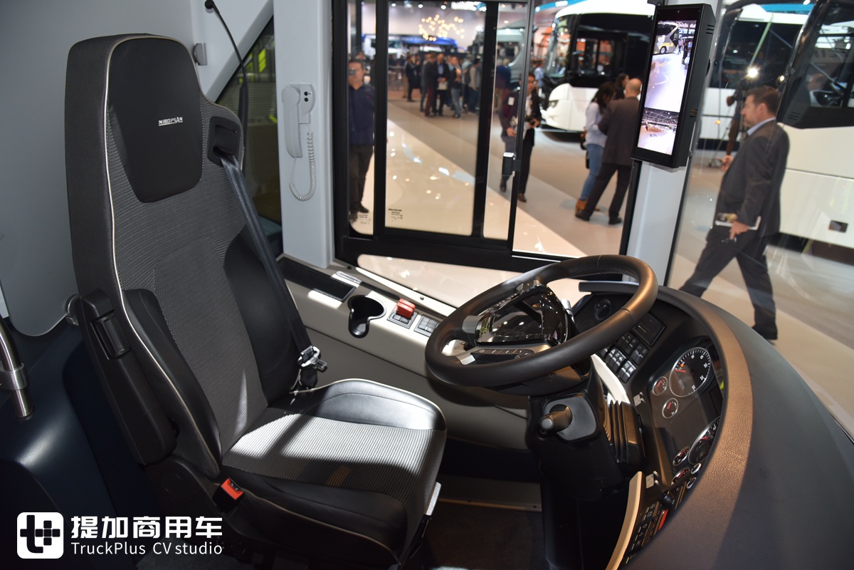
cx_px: 427
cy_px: 285
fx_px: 569
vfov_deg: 53.1
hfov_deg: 73.7
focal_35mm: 24
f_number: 5
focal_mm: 24
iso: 800
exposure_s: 1/100
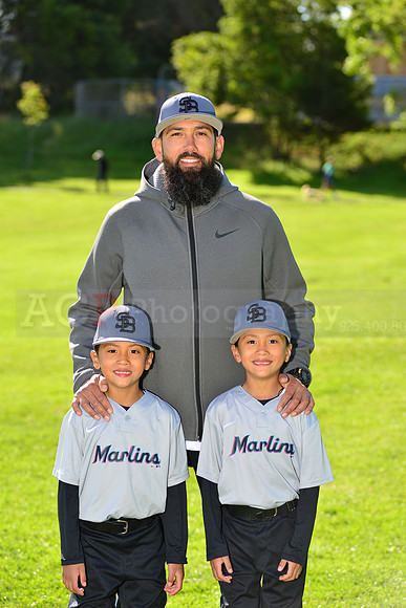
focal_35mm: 110
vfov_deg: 18.6
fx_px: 1860
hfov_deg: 12.5
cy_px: 304
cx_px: 203
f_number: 5
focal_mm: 110
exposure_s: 1/250
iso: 100
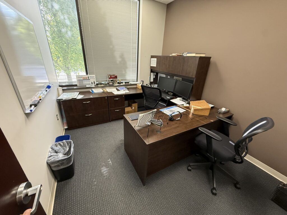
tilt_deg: -23.2
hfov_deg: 102.1
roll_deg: -2.7
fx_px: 116
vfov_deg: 85.7
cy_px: 108
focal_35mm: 14
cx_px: 144
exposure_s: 1/60
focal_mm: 2.22
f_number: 2.2
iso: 500
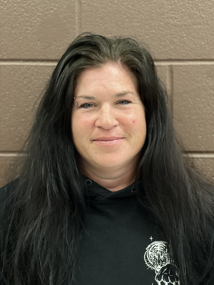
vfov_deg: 25.3
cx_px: 107
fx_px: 635
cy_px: 142
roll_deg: -0.5
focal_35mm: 77
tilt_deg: -6.0
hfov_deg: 19.1
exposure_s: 1/40
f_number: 2.8
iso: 400
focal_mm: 9
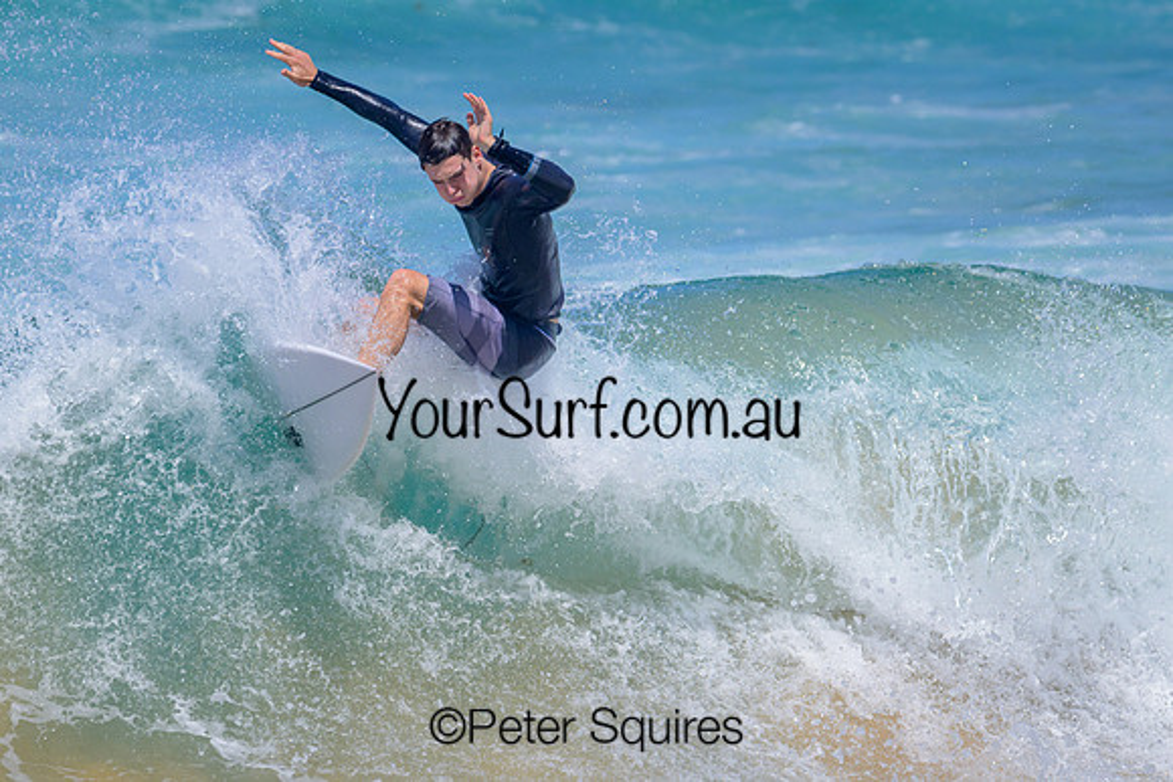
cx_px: 678
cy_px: 452
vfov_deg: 2.6
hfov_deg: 4.0
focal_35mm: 521
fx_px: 16965
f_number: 11
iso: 720
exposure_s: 1/2000
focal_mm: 450
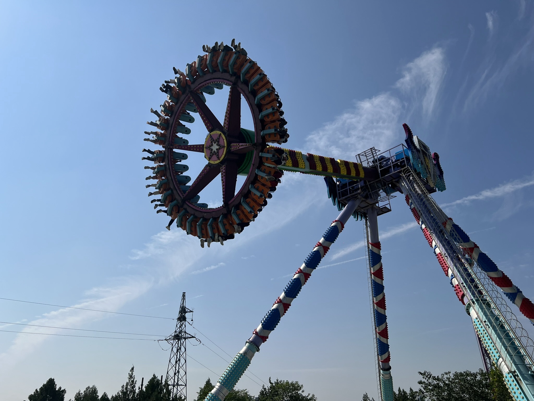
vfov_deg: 53.1
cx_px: 267
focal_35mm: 26
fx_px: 401
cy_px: 200
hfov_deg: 67.3
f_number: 1.5
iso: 50
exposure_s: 1/9434
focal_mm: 5.7
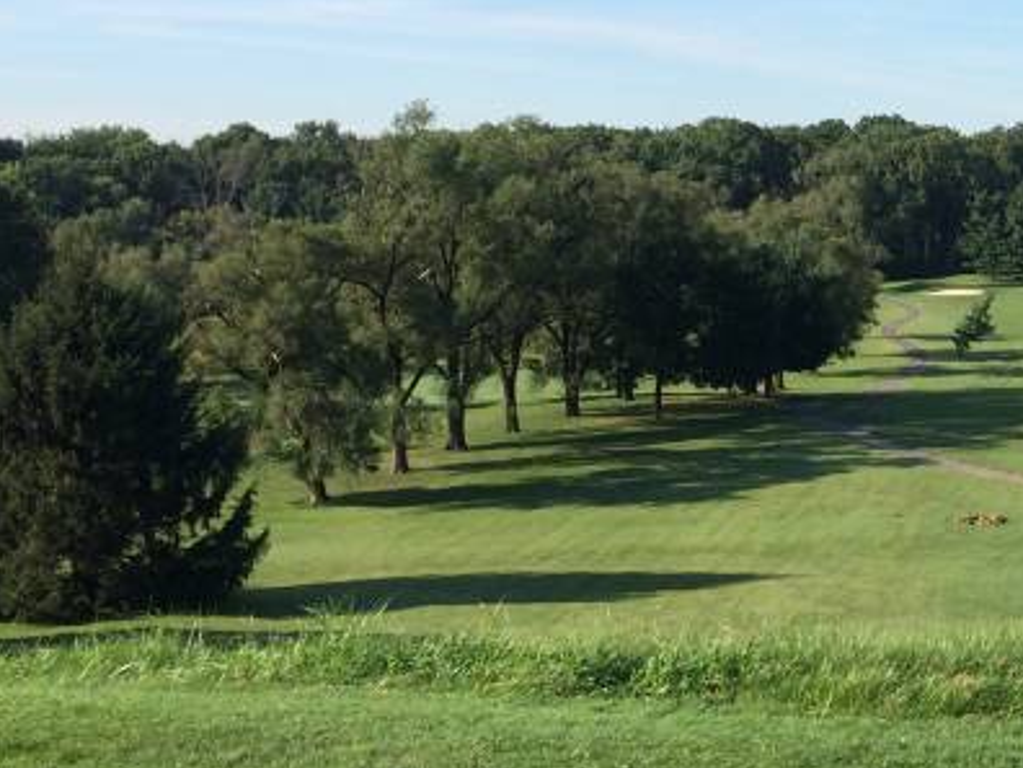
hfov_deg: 24.8
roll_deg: -1.9
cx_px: 1008
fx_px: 2216
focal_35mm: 75
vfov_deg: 19.6
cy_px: 243
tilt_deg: -3.1
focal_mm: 4.15
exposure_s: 1/1466
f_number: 2.2
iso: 32
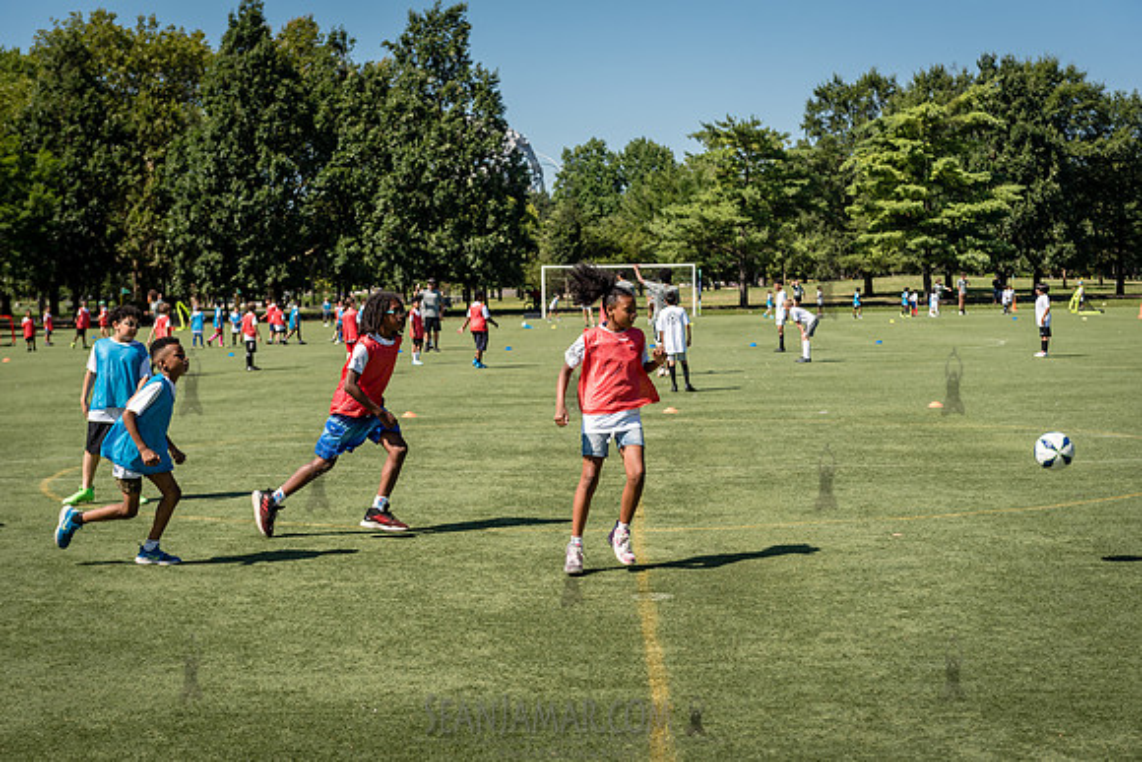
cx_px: 571
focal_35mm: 60
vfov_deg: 22.6
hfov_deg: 33.4
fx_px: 1904
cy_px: 381
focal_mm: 60
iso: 200
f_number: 4
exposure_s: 1/1600
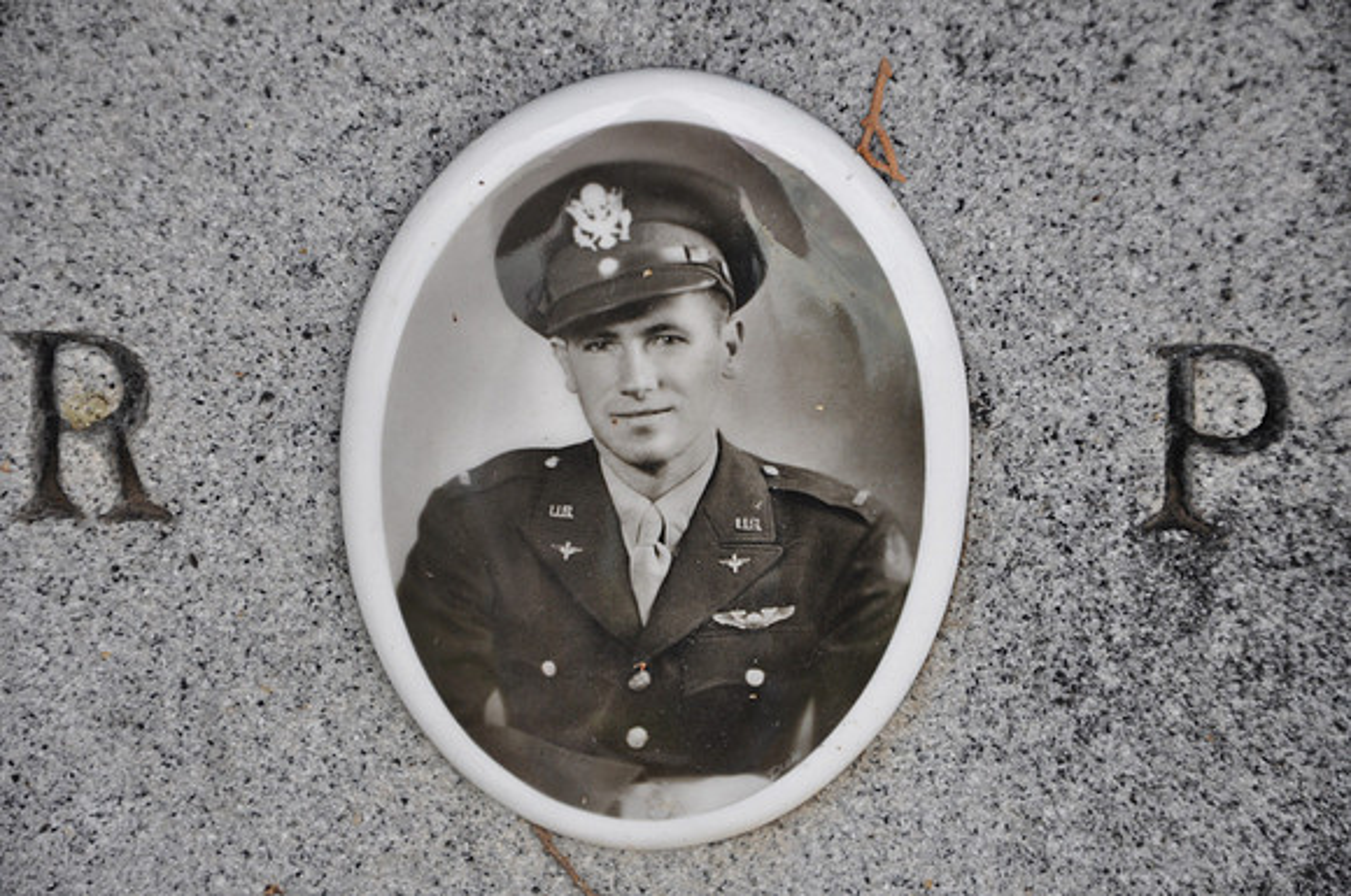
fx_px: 5902
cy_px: 448
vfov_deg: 8.7
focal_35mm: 158
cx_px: 676
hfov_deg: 13.1
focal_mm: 105
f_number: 5.6
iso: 400
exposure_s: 1/125
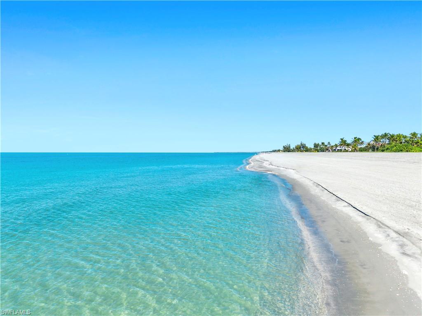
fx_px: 292
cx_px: 211
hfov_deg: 71.6
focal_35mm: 24
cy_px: 158
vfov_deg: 56.8
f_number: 1.8
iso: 100
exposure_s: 1/640
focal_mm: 8.67
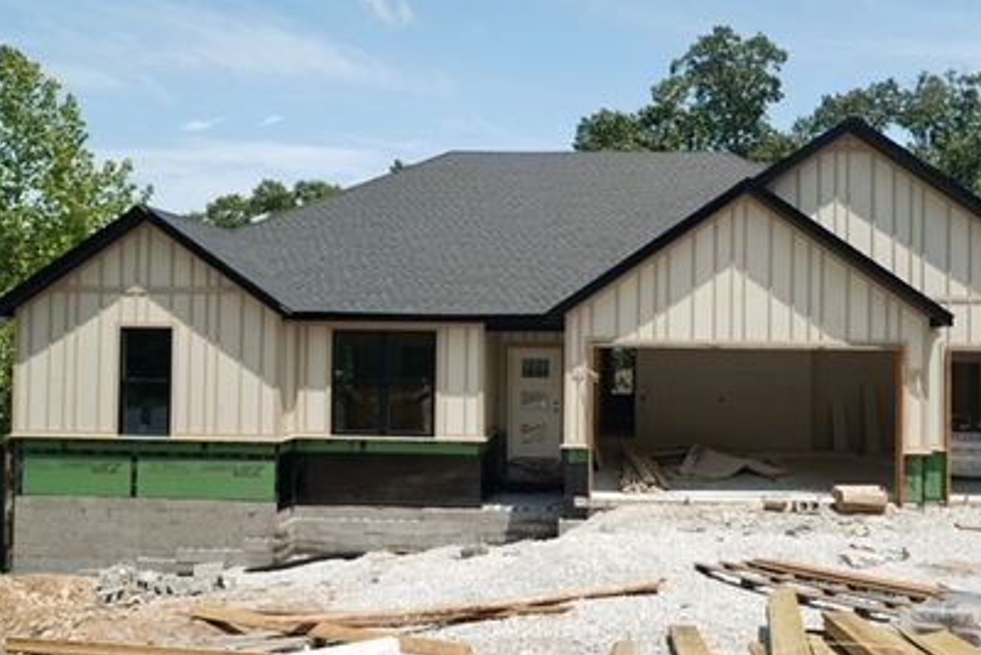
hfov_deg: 61.4
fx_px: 818
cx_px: 584
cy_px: 324
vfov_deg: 43.6
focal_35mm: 30
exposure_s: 1/160
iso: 50
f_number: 4
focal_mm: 24
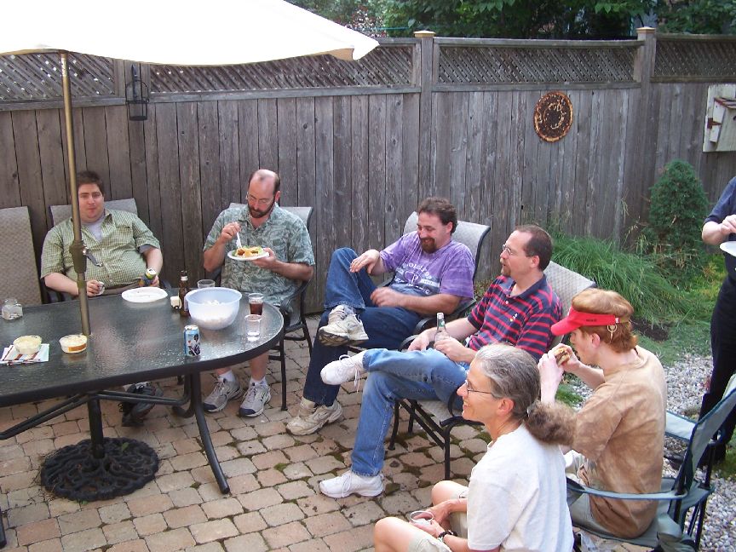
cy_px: 276
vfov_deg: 37.7
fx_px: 808
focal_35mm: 38
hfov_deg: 49.0
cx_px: 368
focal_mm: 6.3
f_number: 2.8
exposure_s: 1/60
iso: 80
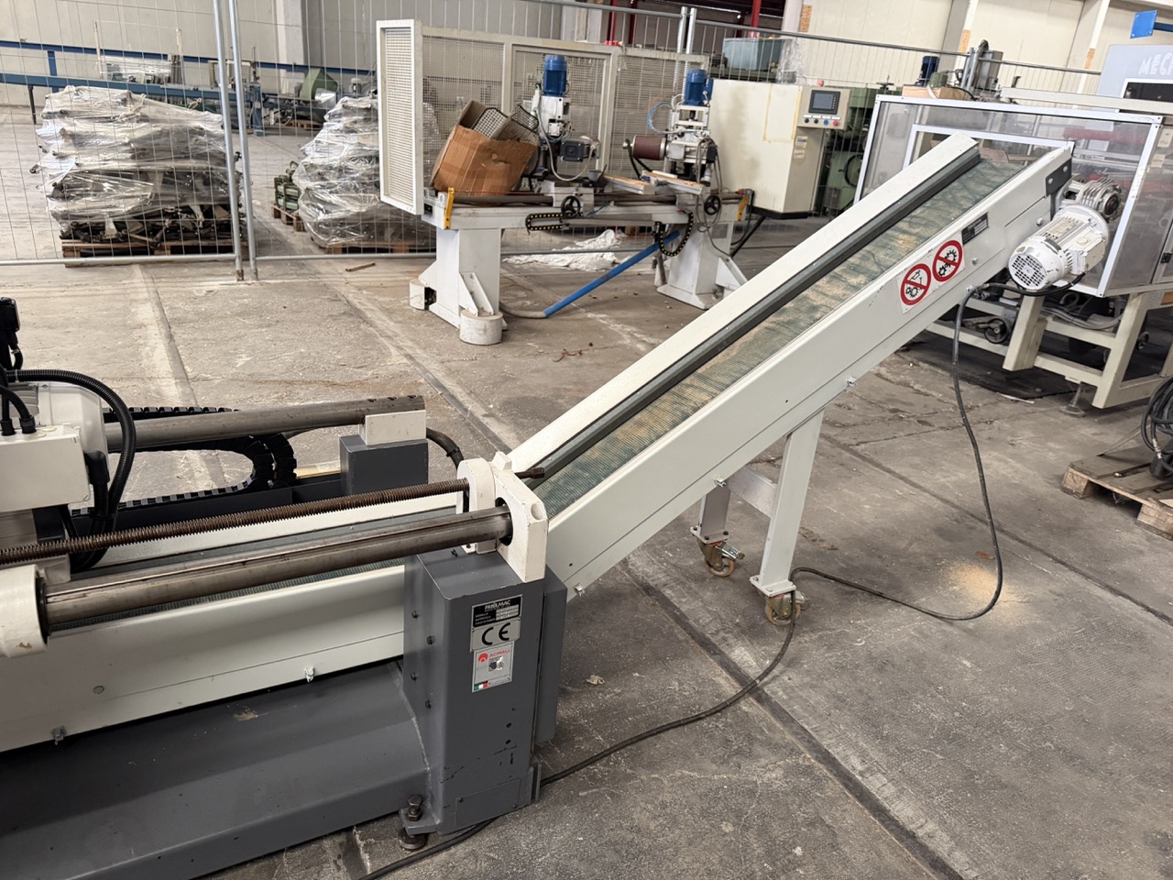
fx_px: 813
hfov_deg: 71.6
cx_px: 586
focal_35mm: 24
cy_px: 440
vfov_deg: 56.8
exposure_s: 1/60
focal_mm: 6.76
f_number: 1.78
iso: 400
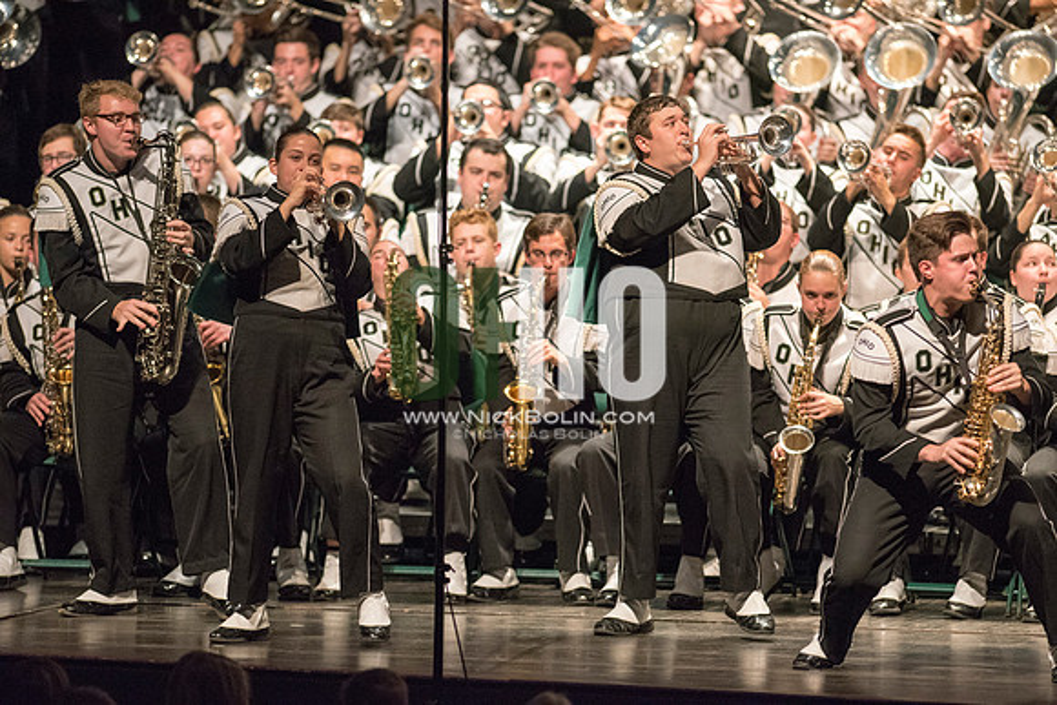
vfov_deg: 4.6
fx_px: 8810
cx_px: 528
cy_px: 352
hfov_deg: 6.9
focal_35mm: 300
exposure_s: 1/500
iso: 4000
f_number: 2.8
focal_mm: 300
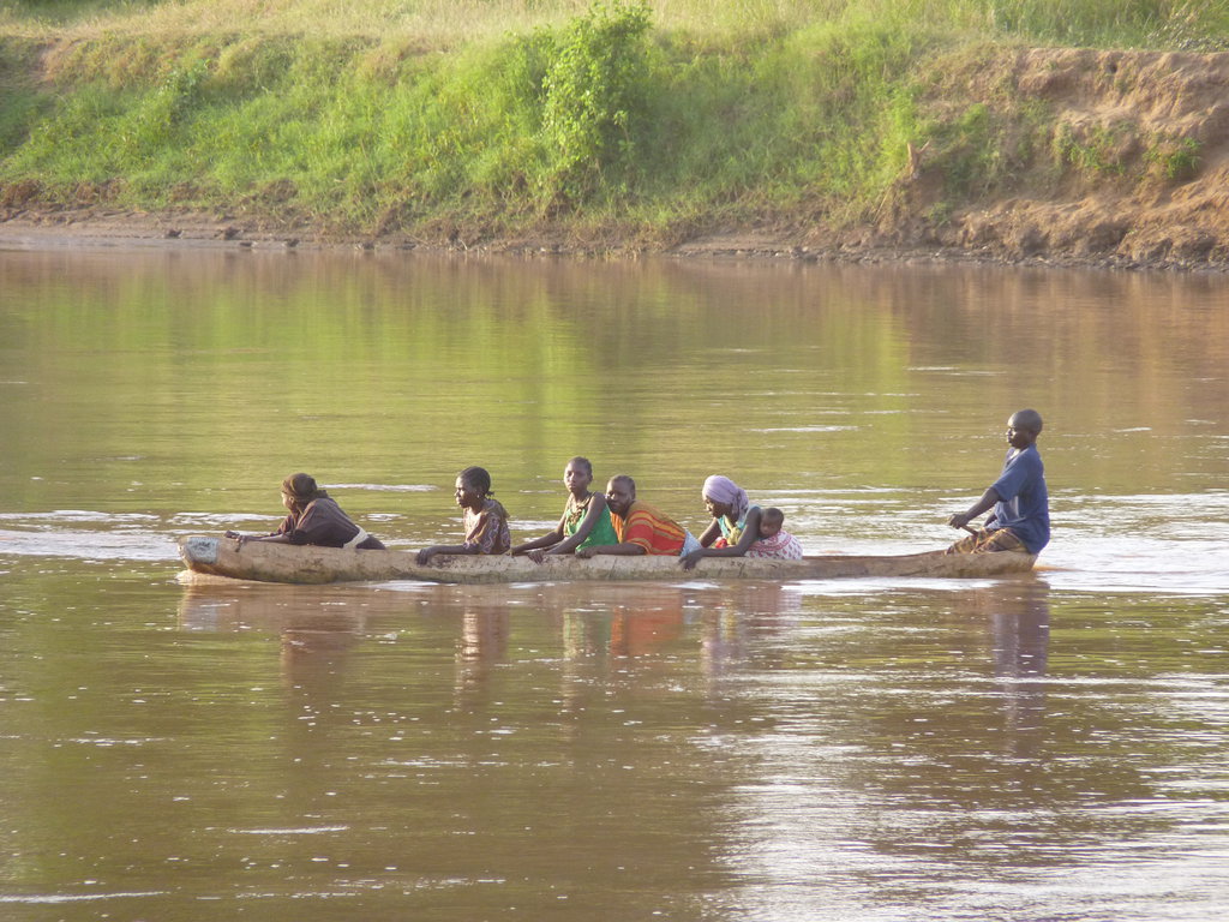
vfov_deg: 3.5
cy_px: 461
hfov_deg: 4.7
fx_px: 15054
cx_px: 614
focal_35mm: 424
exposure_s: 1/200
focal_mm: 75.3
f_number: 3.8
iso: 200
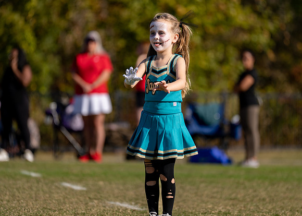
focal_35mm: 241
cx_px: 150
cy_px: 95
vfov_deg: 6.0
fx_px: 2071
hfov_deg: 8.3
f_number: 2.8
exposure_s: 1/5000
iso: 100
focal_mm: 200
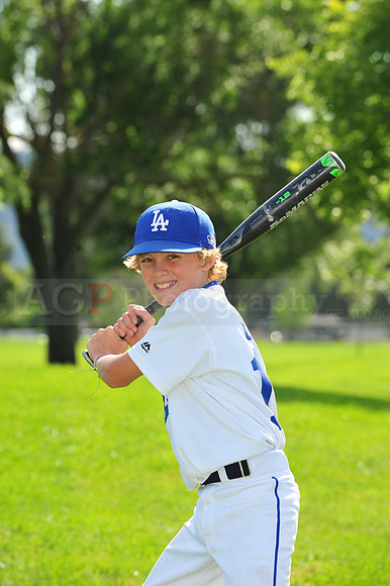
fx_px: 2522
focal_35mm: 155
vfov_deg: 13.3
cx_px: 195
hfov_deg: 8.8
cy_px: 293
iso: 320
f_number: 7.1
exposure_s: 1/640
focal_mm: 155
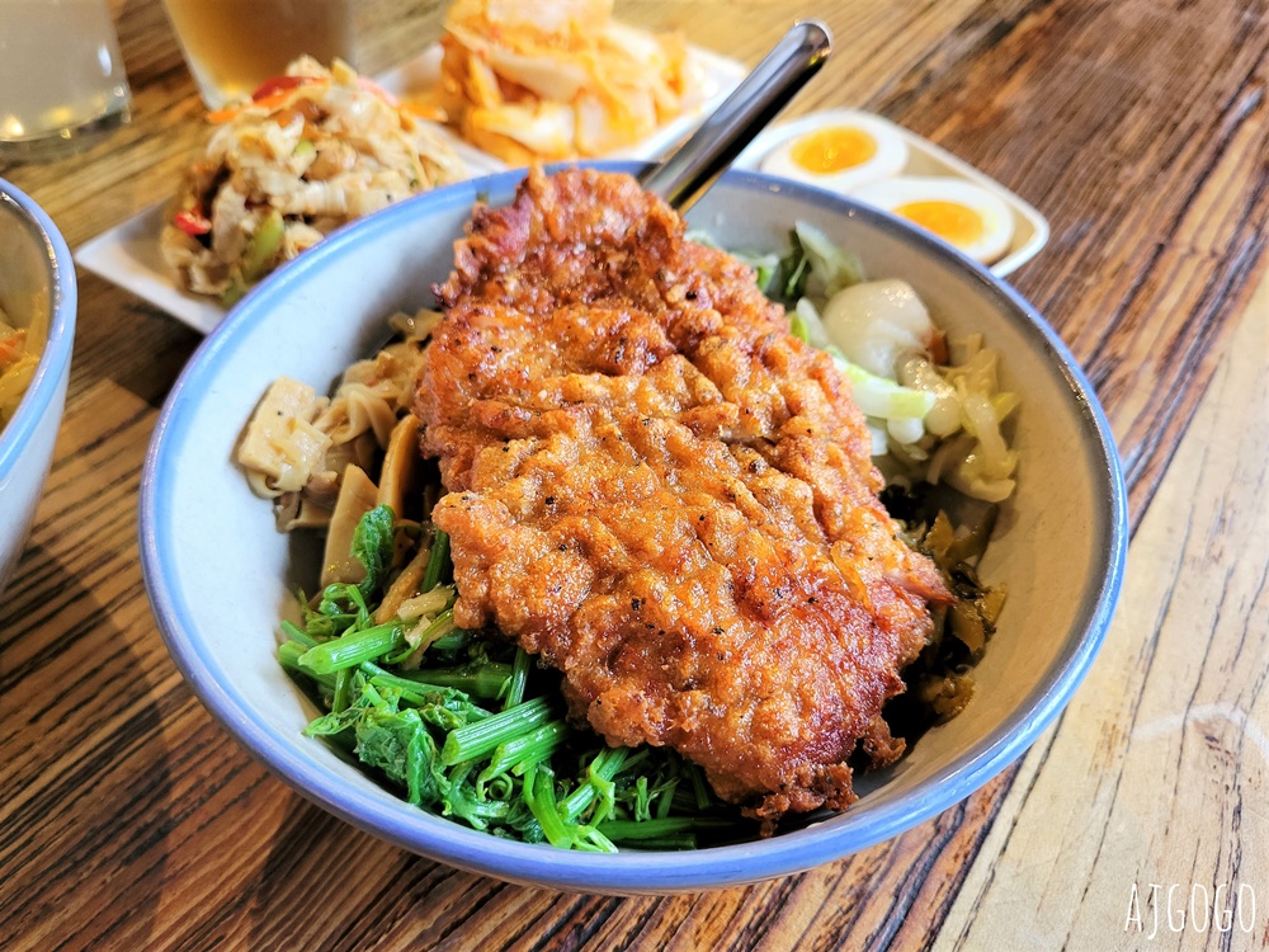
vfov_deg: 53.1
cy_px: 476
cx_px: 634
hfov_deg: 67.3
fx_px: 953
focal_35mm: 26
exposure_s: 1/40
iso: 400
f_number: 1.8
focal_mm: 5.4
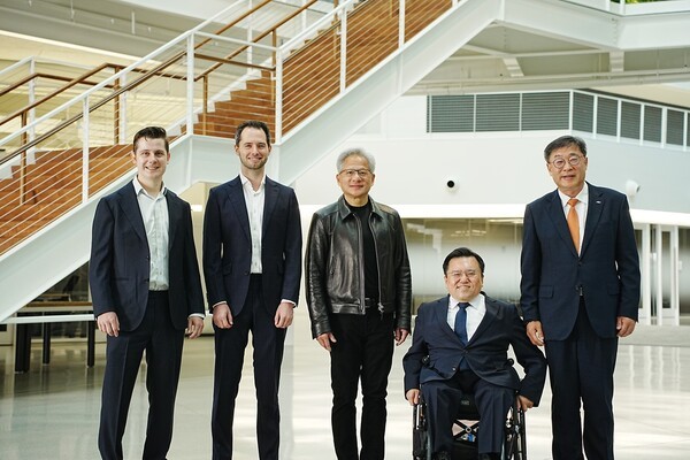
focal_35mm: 70
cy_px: 230
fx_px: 1342
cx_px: 345
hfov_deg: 28.8
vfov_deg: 19.5
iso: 1000
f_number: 4
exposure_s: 1/100
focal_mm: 70
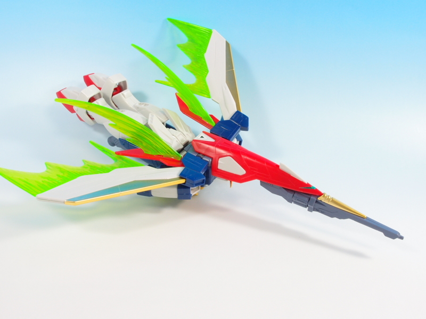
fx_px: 394
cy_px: 160
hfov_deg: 56.8
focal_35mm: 32
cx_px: 213
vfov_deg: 44.2
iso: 100
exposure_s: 1/2.5
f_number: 8
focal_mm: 6.87
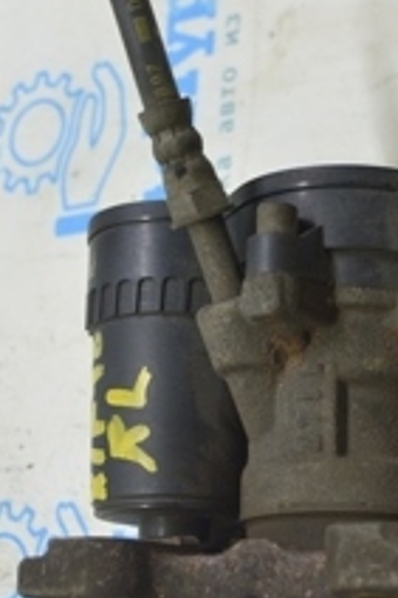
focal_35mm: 102
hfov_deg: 13.3
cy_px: 460
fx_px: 1694
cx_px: 334
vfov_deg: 19.9
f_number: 5.6
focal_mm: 30
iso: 400
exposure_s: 1/20
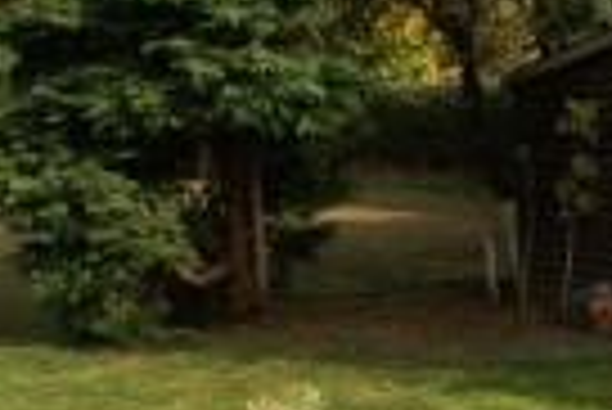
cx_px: 608
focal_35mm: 79
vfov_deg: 17.2
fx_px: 1351
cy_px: 297
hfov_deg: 24.4
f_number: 10
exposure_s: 1/125
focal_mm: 11
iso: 100
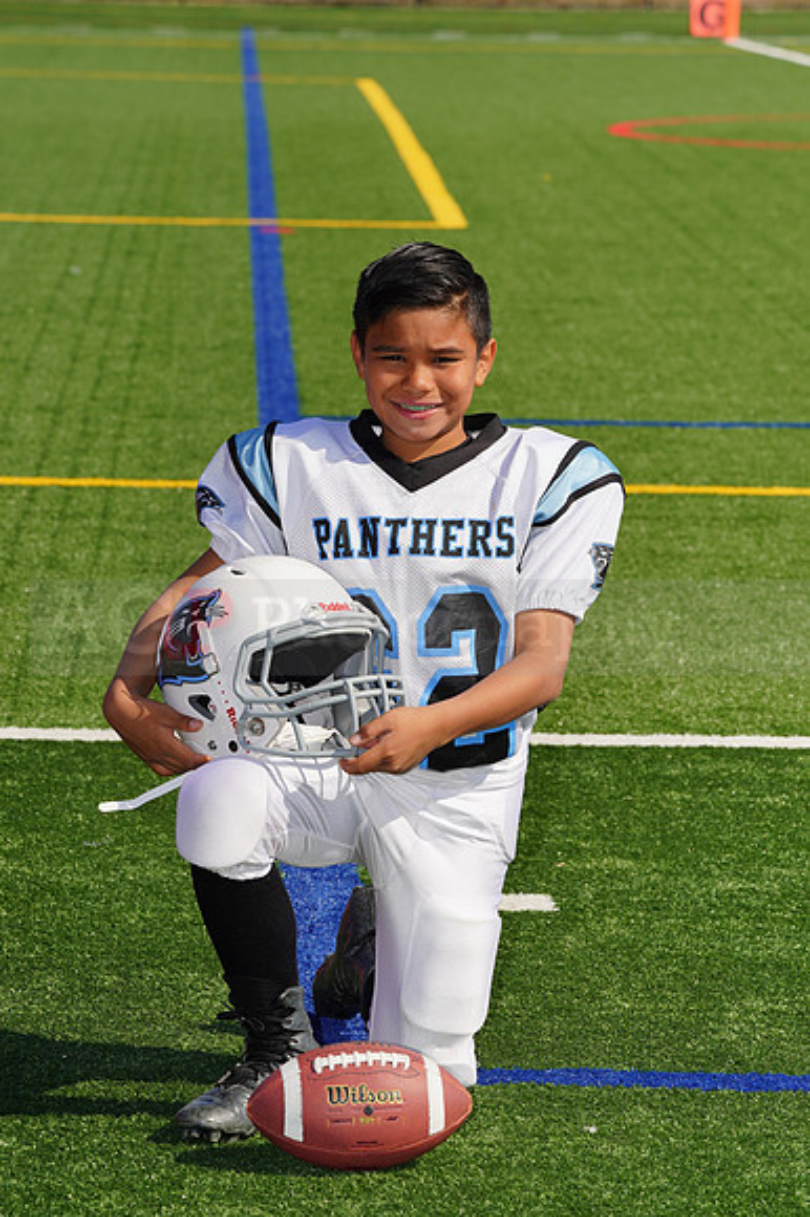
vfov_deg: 11.2
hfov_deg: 7.5
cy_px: 608
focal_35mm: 183
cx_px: 405
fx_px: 6183
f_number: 11
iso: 100
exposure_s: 1/250
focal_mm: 183
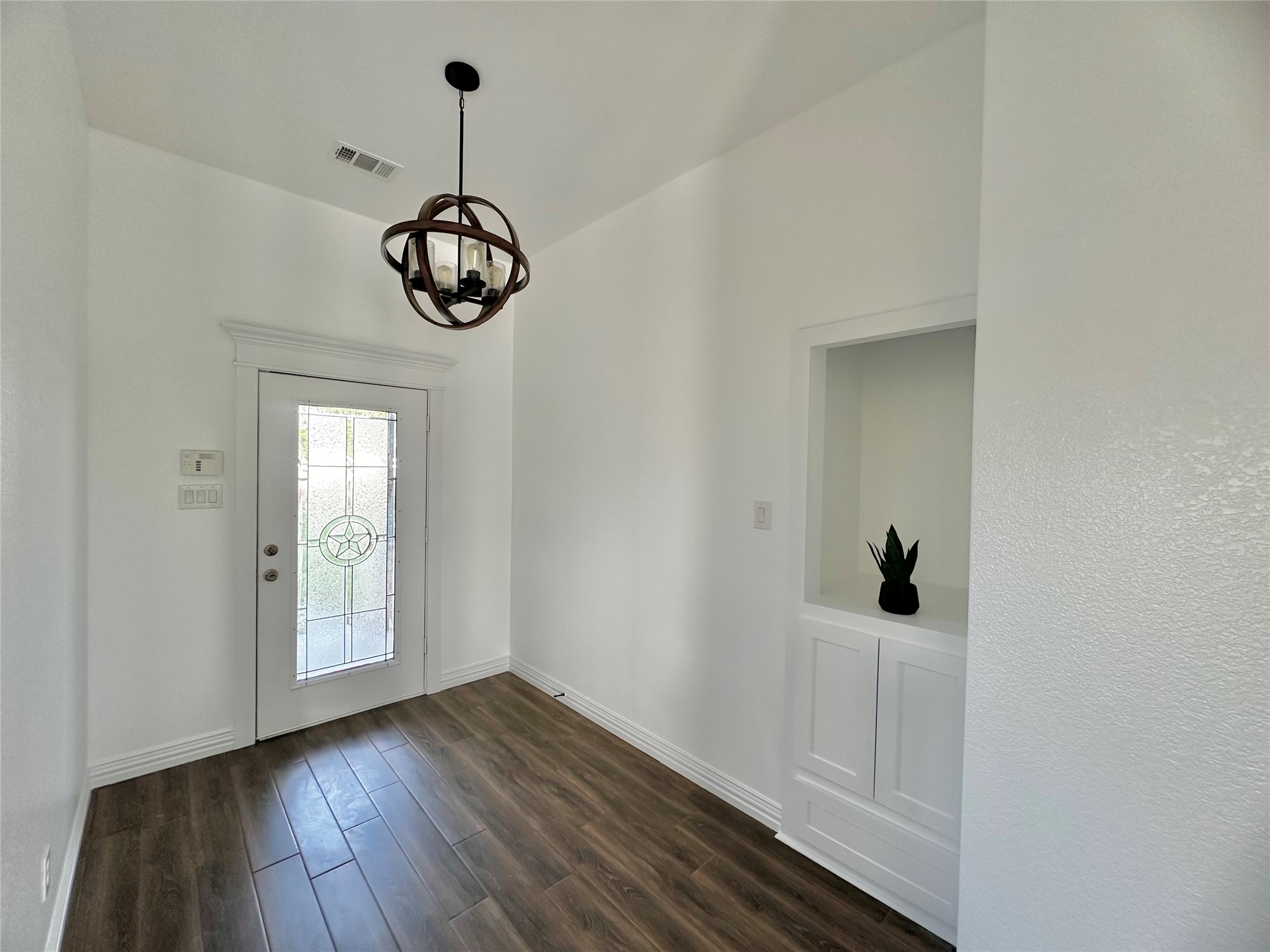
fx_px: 514
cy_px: 476
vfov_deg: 85.7
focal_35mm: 14
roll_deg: -1.4
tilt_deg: -0.1
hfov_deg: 102.1
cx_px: 635
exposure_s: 1/99
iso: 160
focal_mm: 2.22
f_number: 2.2
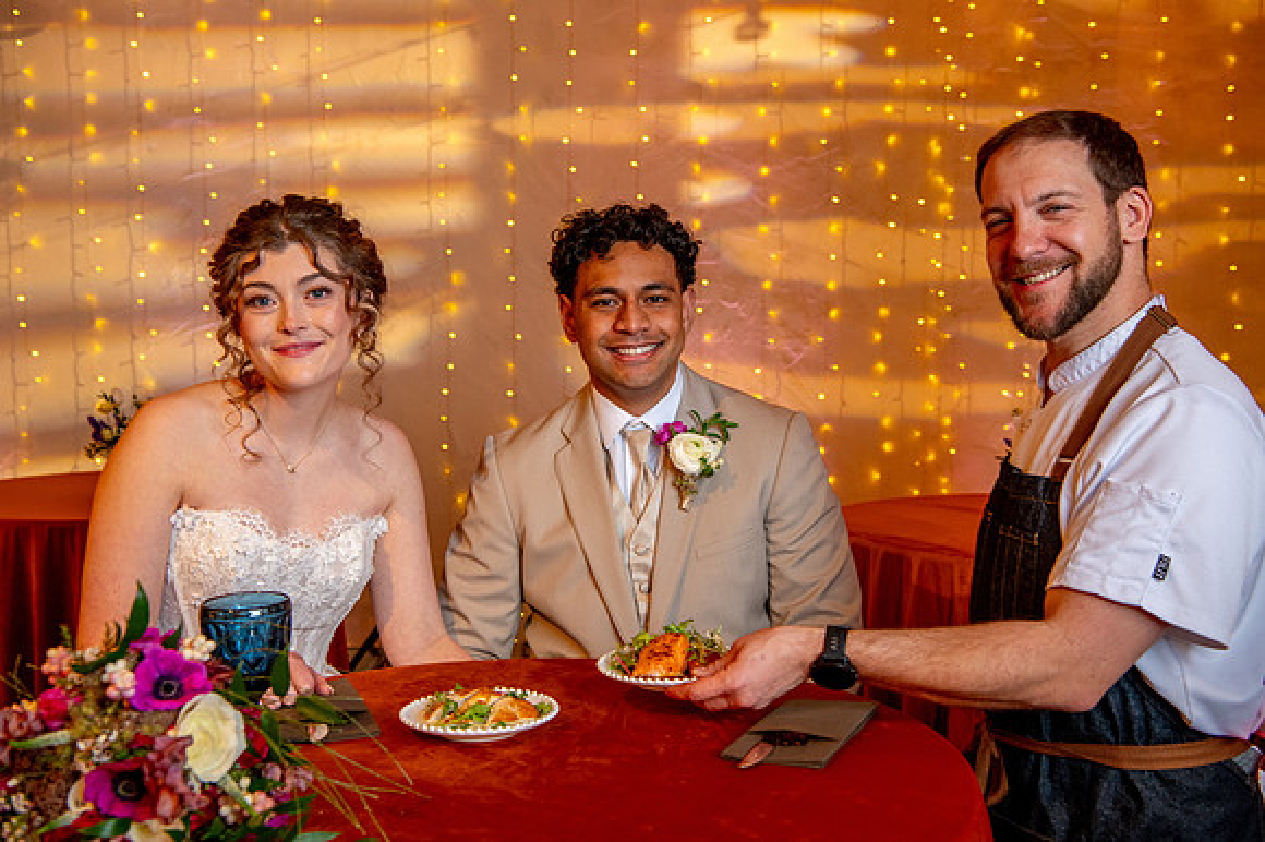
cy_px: 421
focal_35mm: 43
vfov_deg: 31.1
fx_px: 1512
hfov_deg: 45.4
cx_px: 632
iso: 2000
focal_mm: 42
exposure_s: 1/125
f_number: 5
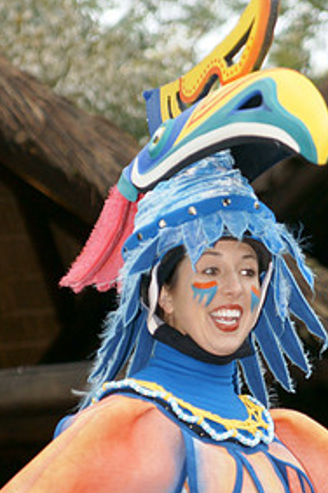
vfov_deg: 9.5
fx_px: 2952
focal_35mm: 216
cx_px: 231
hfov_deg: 6.4
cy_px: 316
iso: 400
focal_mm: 70
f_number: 2.8
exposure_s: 1/320
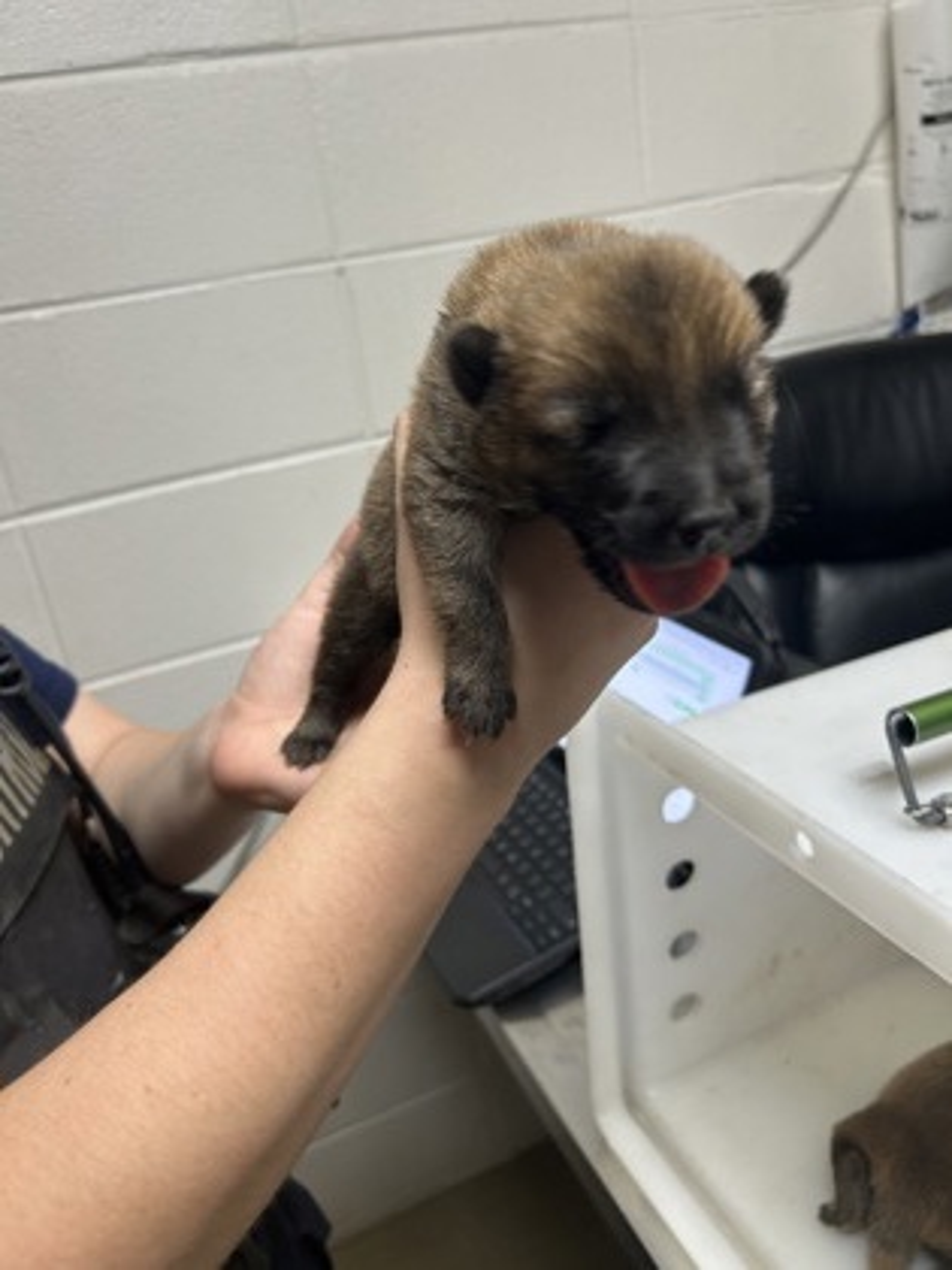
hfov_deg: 53.1
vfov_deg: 67.3
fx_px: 953
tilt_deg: -23.3
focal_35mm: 26
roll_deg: +6.7
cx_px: 476
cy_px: 635
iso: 100
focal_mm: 5.7
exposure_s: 1/100
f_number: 1.5
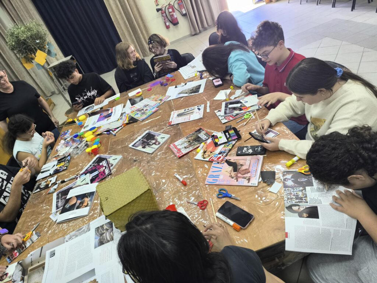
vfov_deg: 58.9
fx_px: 250
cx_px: 188
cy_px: 142
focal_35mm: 23
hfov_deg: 73.9
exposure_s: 1/50
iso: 400
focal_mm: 6.14
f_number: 1.65
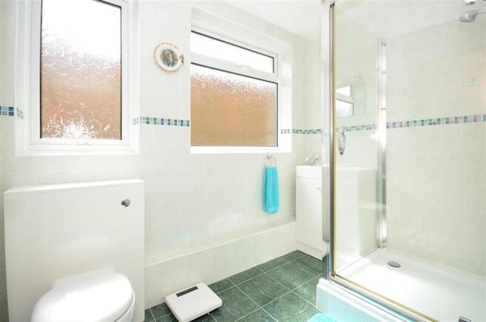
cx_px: 243
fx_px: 202
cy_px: 161
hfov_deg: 100.5
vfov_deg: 77.0
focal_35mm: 15
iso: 200
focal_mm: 10
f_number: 6.3
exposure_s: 1/160
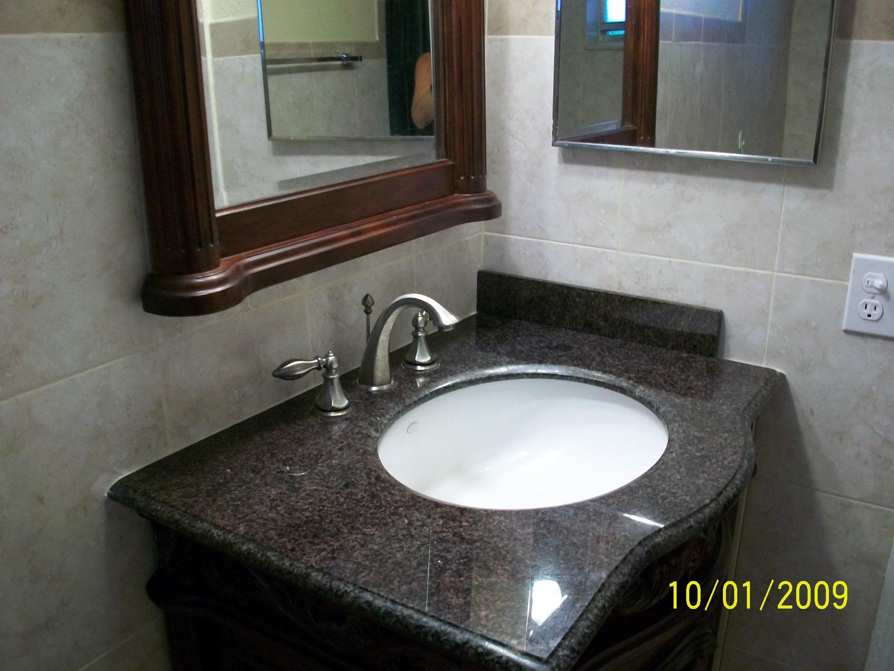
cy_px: 336
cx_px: 447
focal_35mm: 32
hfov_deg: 56.8
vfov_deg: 44.2
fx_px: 826
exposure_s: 1/50
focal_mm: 5.7
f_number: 2.8
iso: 160
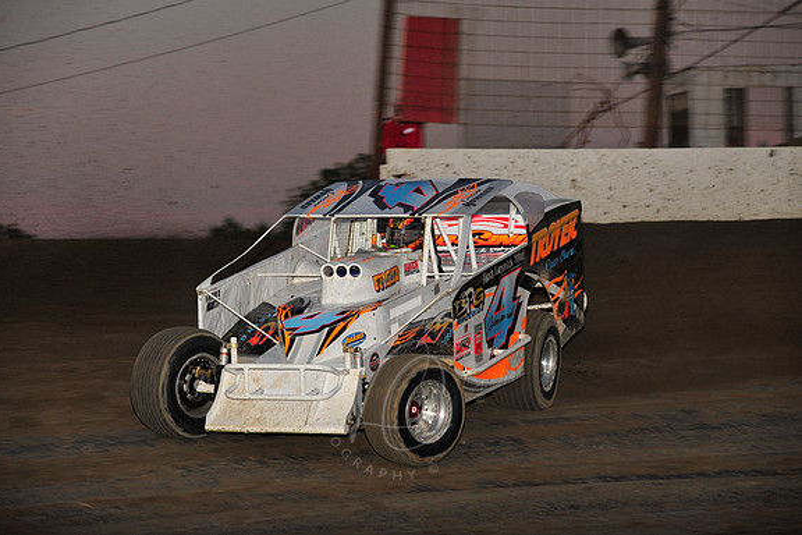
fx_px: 3475
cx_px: 400
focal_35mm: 156
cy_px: 268
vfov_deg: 8.8
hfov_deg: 13.2
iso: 1000
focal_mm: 155
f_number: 7.1
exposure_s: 1/320
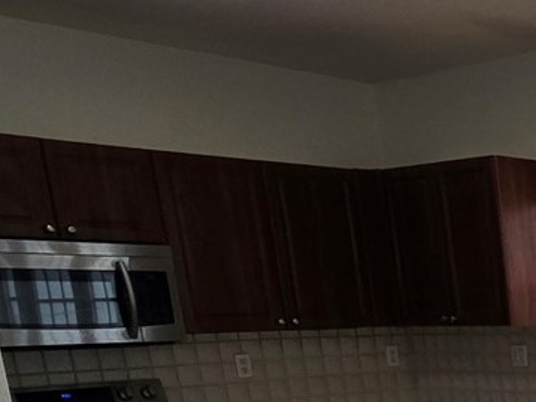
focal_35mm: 58
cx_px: 864
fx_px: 898
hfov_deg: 23.8
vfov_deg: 22.2
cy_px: 545
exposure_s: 1/219
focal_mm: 2.2
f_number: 2.2
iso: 50
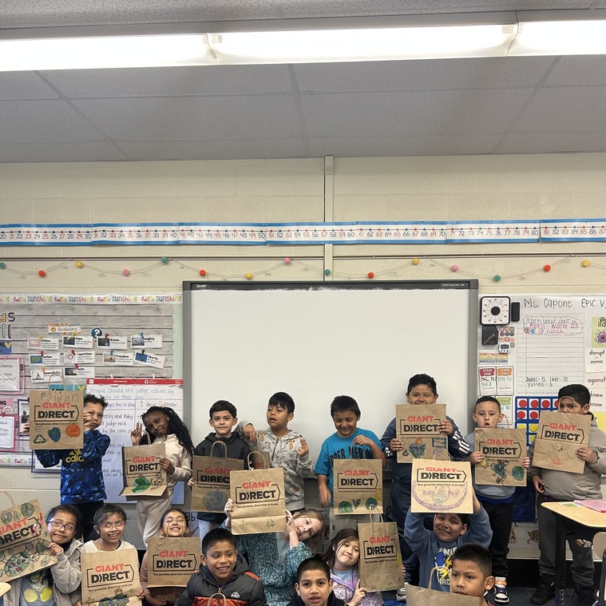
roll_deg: +0.0
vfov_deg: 51.9
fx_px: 614
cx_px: 304
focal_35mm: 31
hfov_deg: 52.5
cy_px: 383
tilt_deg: -2.2
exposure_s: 1/60
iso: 80
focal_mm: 5.7
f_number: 1.5
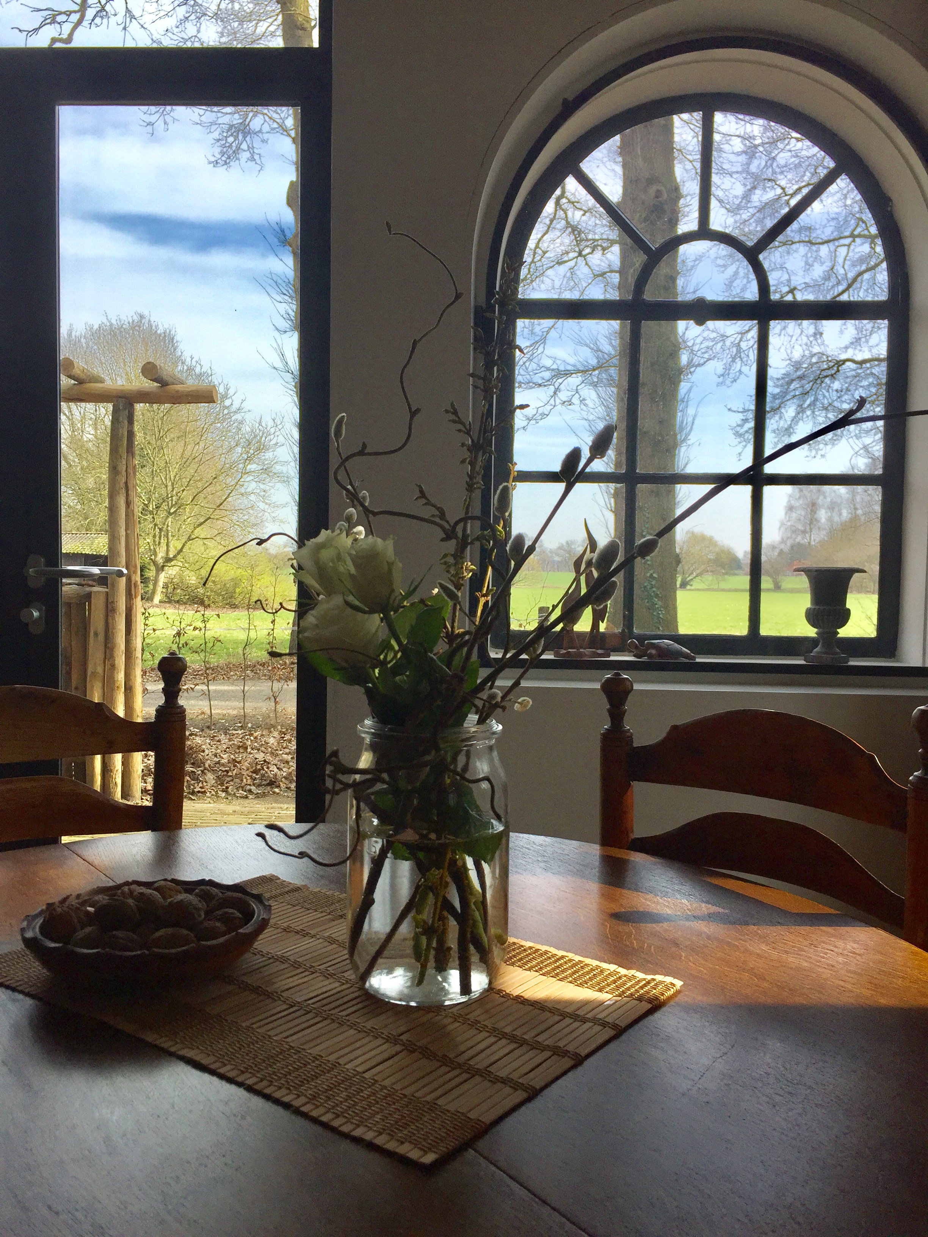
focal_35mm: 29
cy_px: 618
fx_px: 1037
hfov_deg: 48.2
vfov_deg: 61.7
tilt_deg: -2.2
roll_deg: -1.1
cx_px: 464
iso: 32
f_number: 2.2
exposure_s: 1/898
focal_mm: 4.15
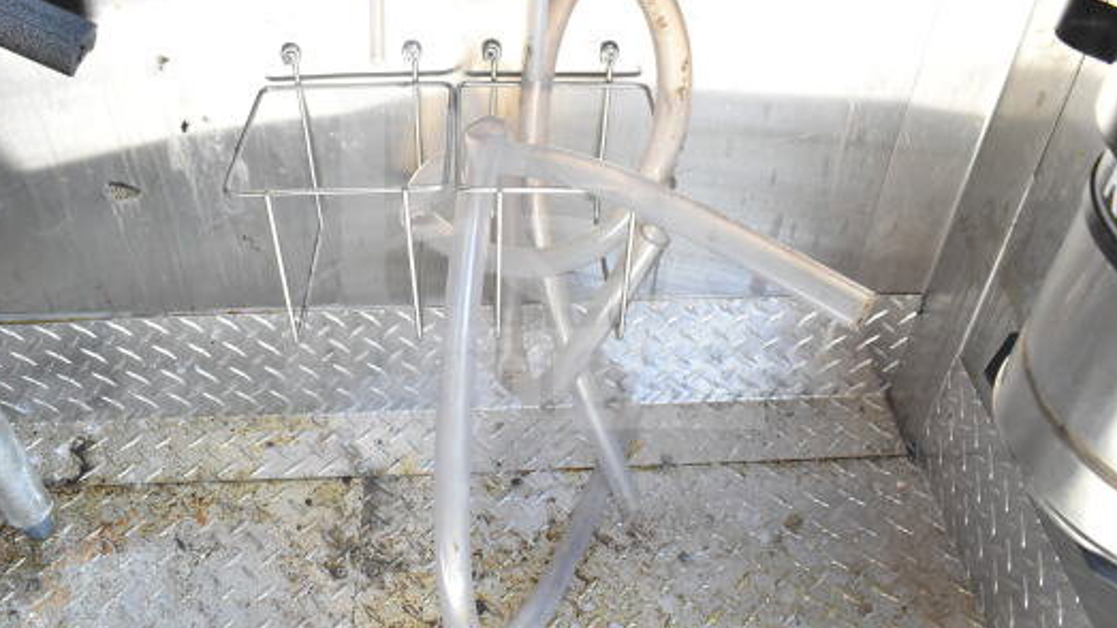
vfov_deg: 35.5
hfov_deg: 59.4
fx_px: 977
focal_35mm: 33
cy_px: 260
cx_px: 523
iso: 1600
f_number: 6.3
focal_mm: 18
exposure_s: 1/160
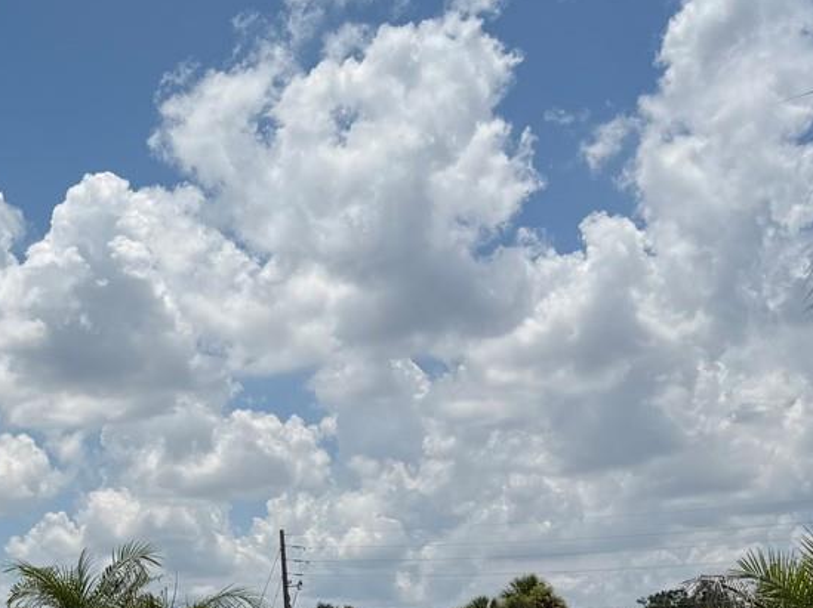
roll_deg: +1.0
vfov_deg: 20.6
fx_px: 1643
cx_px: -40
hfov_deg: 26.0
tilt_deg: +5.3
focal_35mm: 70
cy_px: 547
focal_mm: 6.76
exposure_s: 1/11905
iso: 80
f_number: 1.78
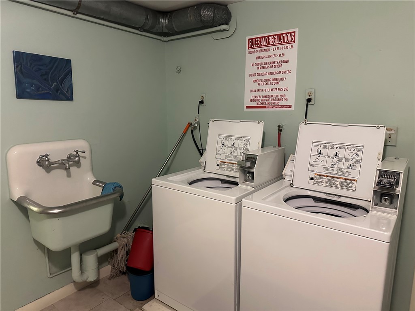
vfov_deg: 56.8
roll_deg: -3.3
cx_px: 208
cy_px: 156
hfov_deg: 71.6
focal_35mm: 24
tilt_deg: -7.5
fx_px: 288
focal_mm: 6.86
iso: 800
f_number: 1.78
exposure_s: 1/60
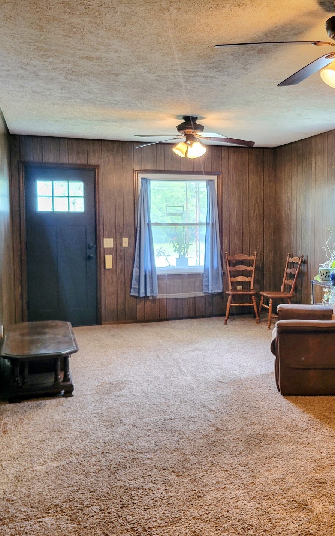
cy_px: 269
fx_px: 540
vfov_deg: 52.7
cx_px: 248
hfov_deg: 33.8
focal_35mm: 37
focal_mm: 5.4
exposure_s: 1/40
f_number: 1.8
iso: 250
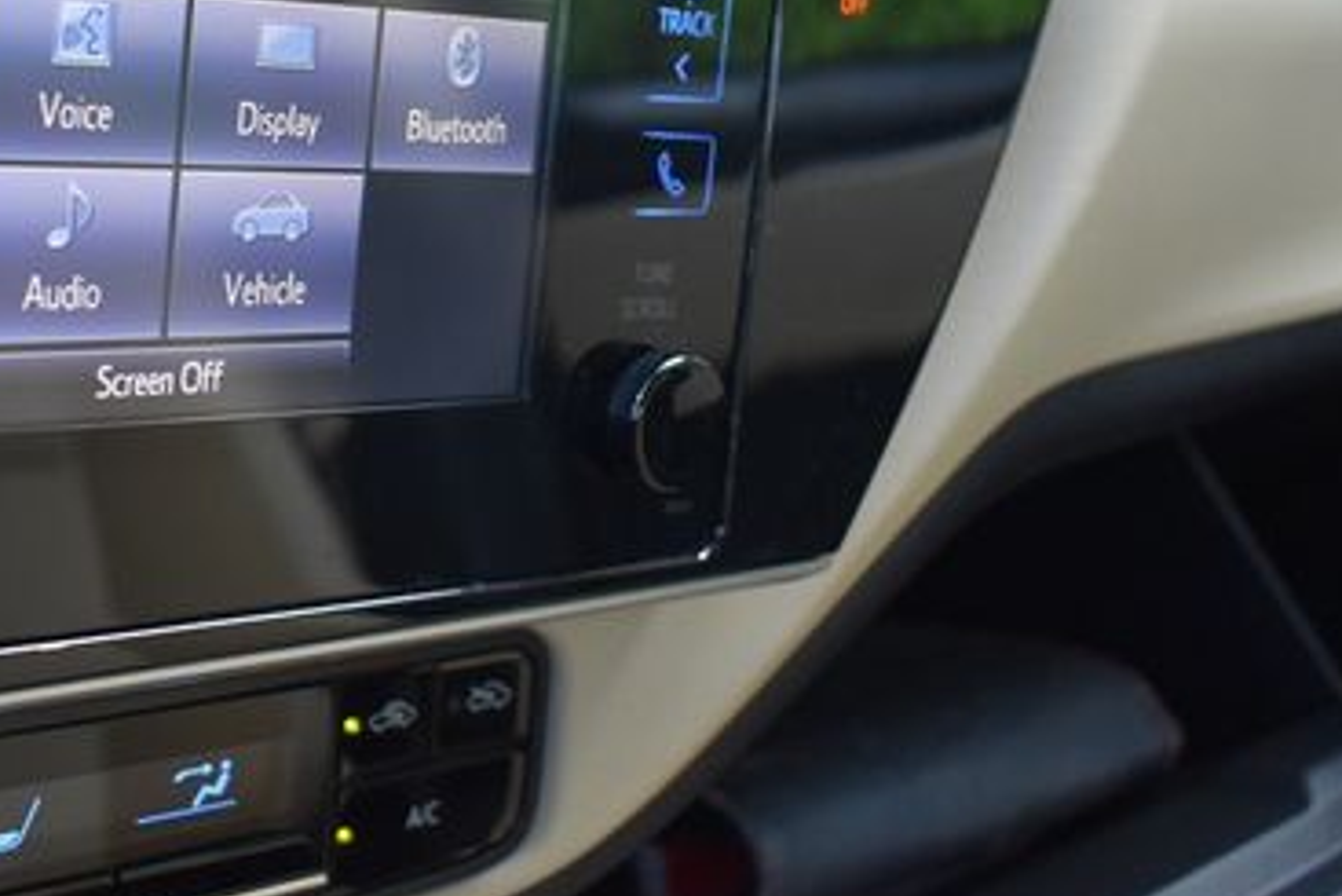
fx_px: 2046
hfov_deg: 34.7
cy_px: 240
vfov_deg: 24.5
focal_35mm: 55
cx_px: 197
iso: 800
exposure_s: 1/160
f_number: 3.8
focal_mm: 21
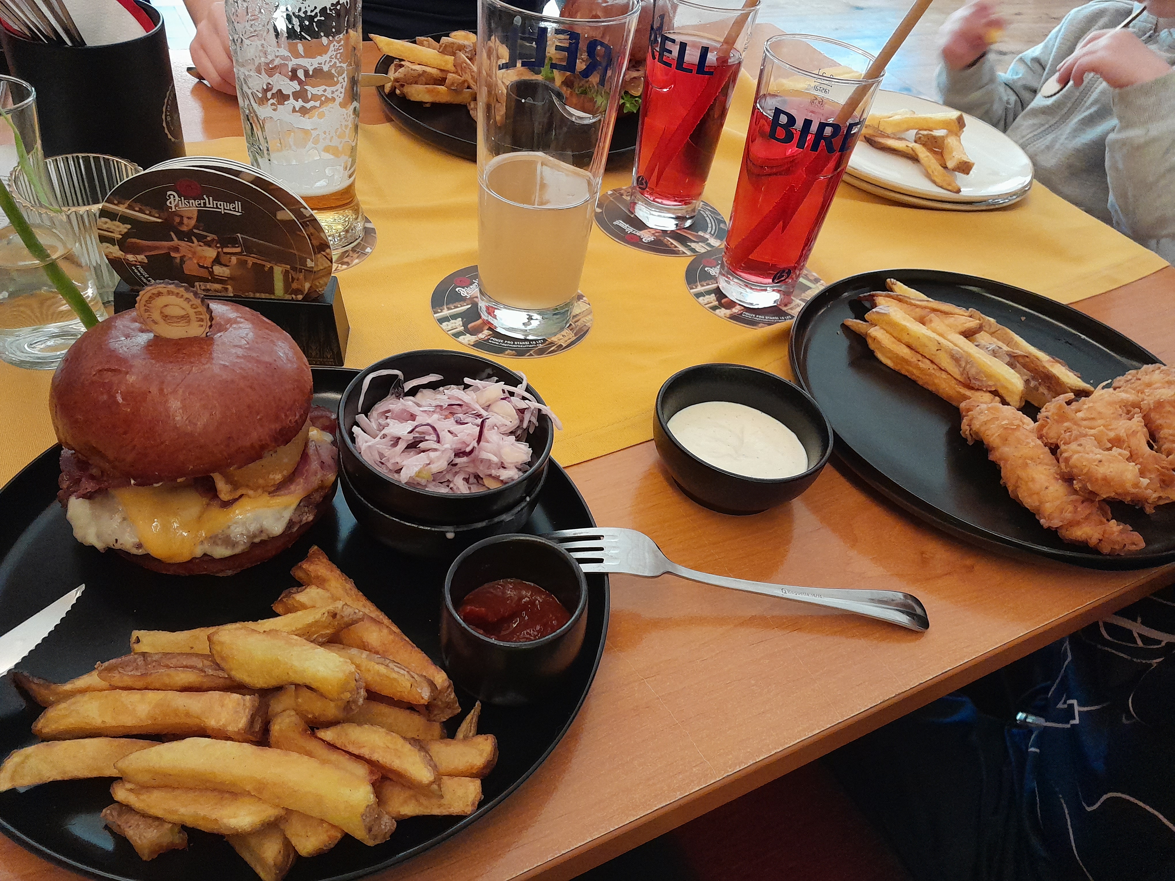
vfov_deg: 51.4
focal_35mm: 27
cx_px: 588
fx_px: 916
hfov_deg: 65.3
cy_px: 440
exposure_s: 1/50
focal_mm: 4
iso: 400
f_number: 1.8
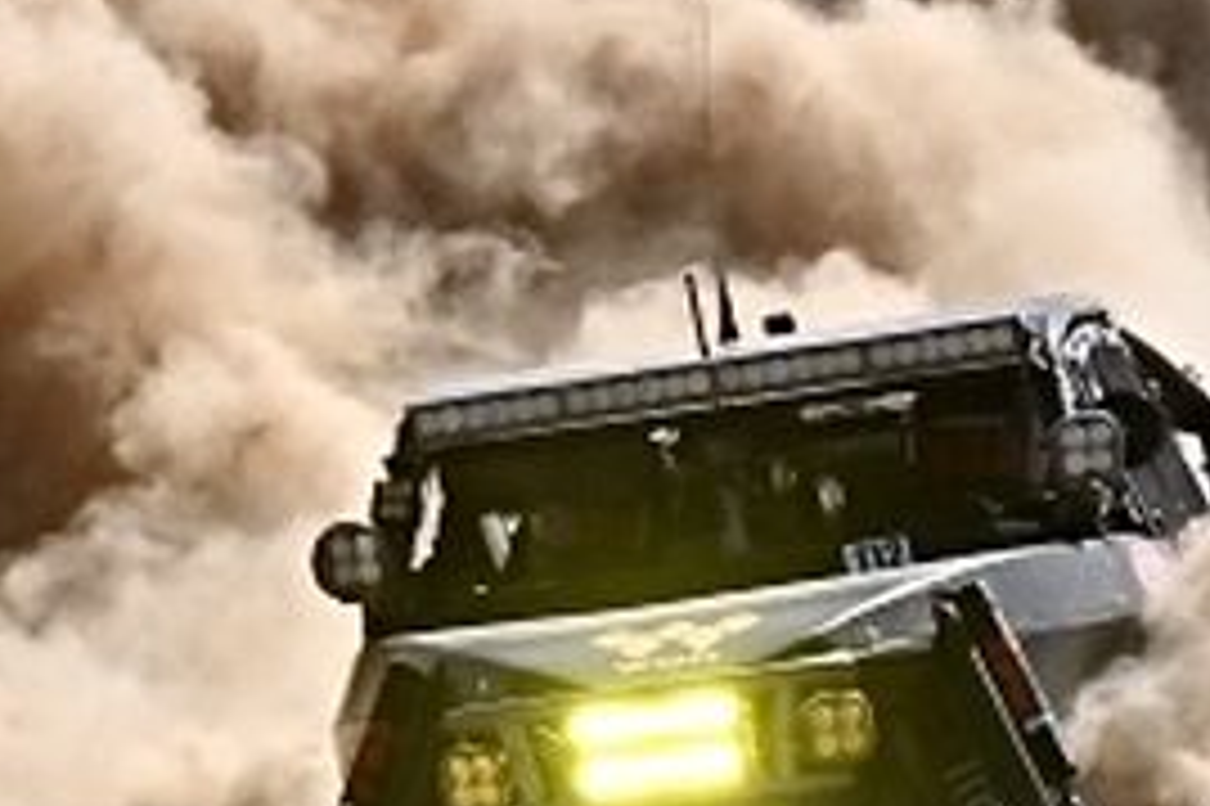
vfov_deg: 1.6
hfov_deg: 2.4
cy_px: 41
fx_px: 28450
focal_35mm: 847
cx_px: 1327
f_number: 5.6
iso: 200
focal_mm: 190
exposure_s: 1/2500
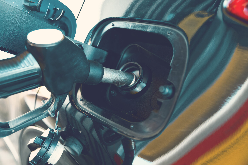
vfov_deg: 29.9
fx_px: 310
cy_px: 82
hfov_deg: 43.6
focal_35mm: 45
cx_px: 124
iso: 800
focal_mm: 45
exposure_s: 1/160
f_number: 3.2
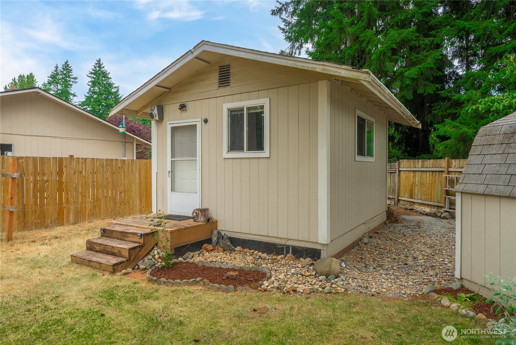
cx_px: 258
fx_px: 301
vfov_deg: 59.6
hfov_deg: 81.2
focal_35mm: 21
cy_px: 172
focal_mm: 21
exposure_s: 1/40
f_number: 7.1
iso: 80
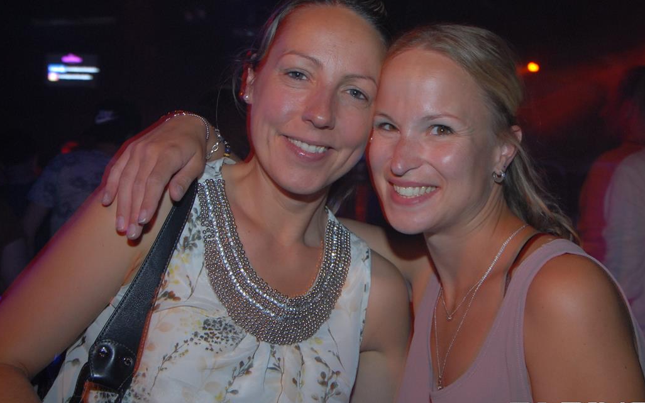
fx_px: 721
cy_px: 186
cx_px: 353
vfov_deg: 31.2
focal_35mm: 41
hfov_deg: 48.2
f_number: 5.6
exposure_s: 1/8
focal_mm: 24
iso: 400
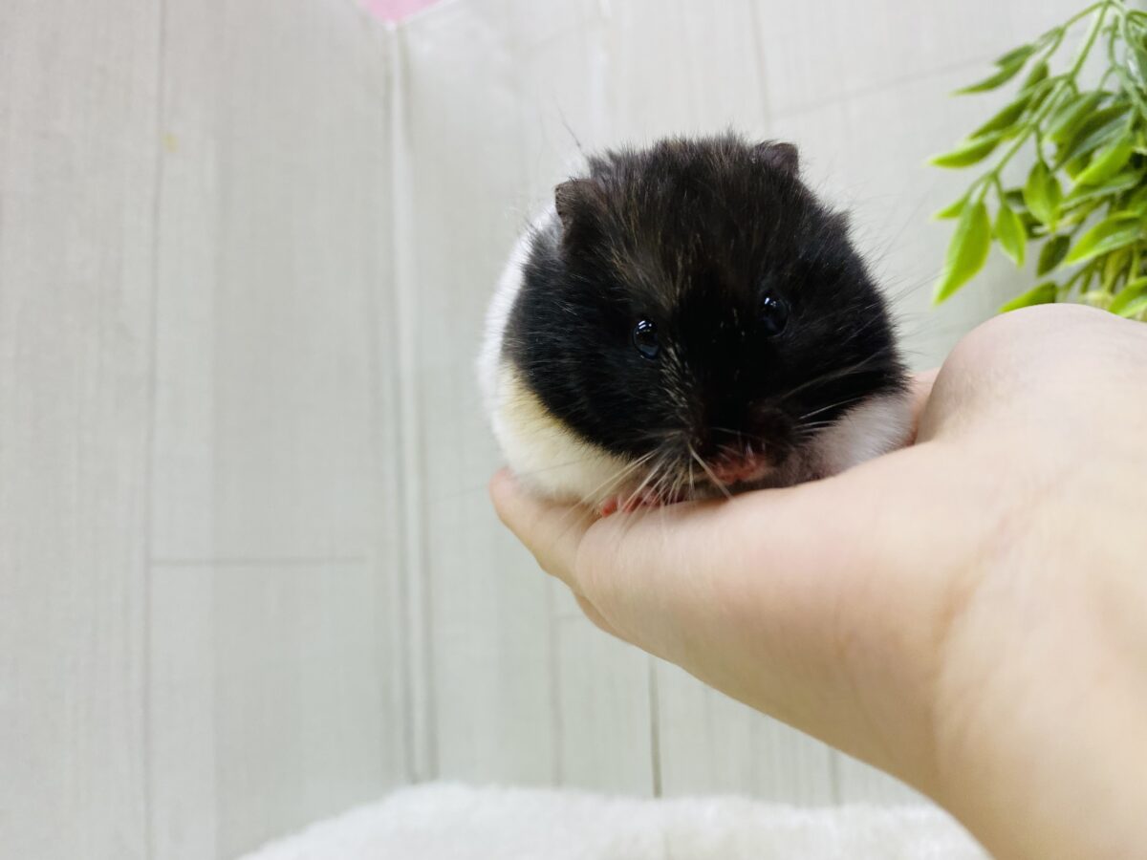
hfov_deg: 69.4
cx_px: 574
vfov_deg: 54.9
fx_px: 828
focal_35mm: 25
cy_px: 430
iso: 125
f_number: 1.8
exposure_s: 1/100
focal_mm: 4.25
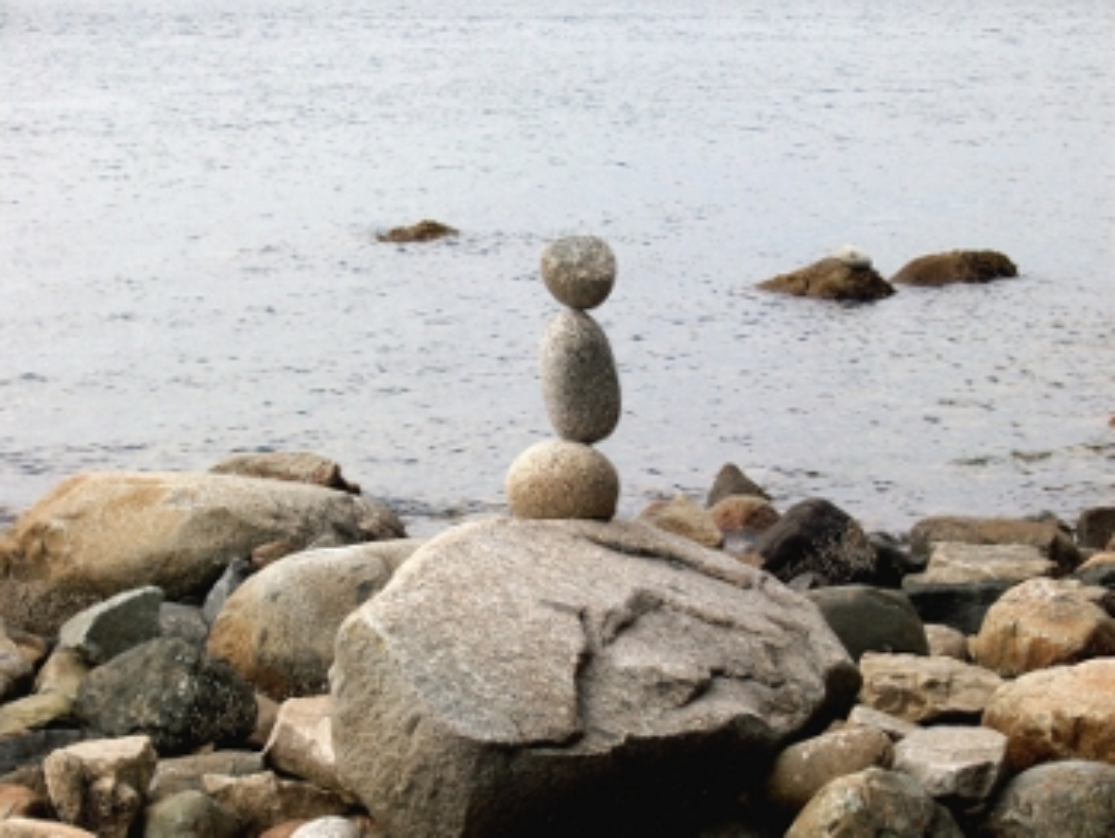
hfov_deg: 19.2
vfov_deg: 14.5
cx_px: 558
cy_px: 419
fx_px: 3288
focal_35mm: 102
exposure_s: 1/190
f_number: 5.1
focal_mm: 17.1
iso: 64
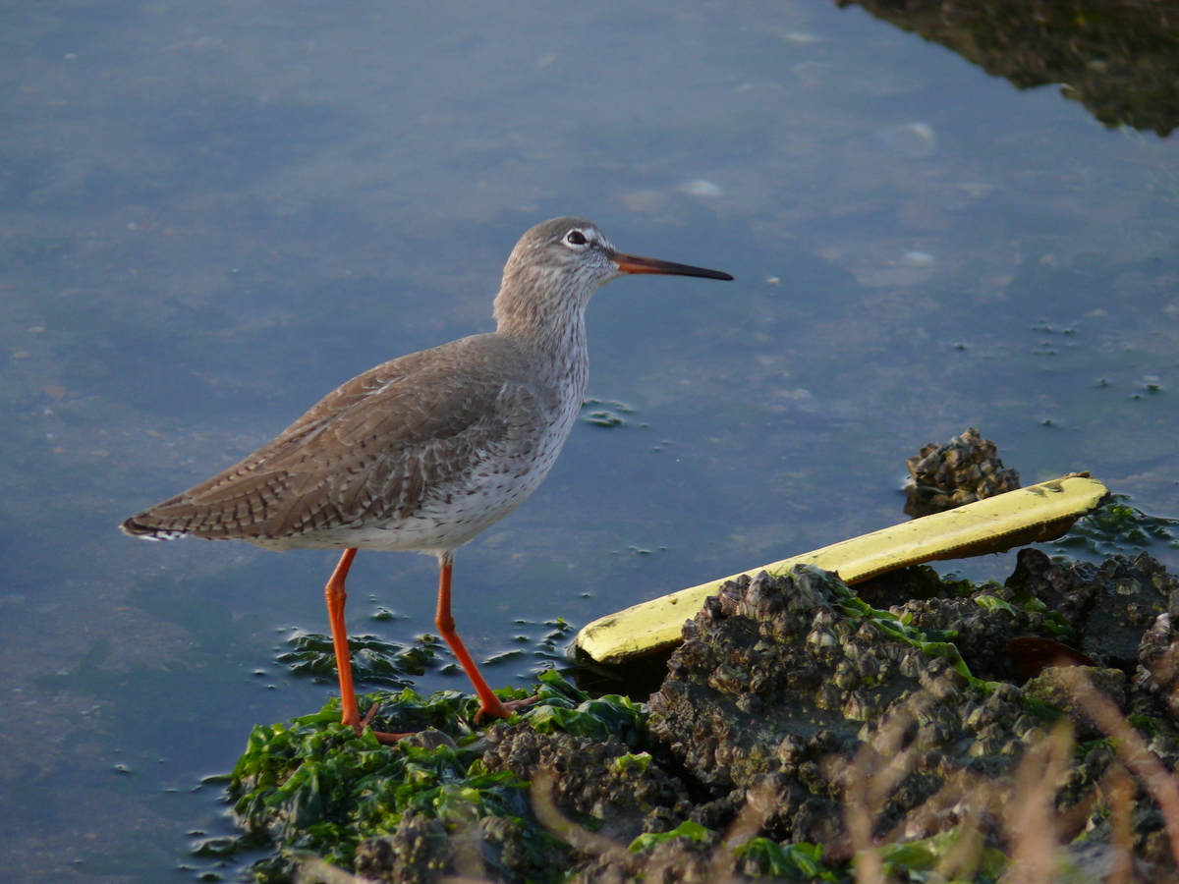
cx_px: 590
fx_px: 14305
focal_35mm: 420
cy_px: 442
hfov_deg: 4.7
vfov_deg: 3.5
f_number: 3.7
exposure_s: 1/160
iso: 100
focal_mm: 88.8
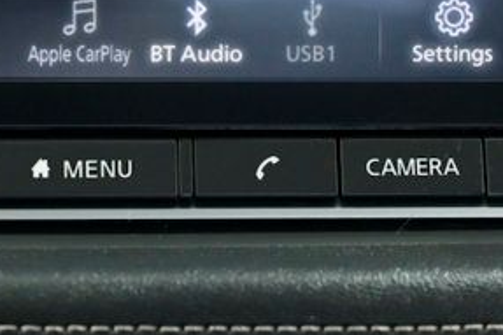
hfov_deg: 9.9
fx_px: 2890
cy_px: -57
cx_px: 72
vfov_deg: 6.6
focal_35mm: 207
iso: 2000
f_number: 4
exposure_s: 1/160
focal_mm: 58
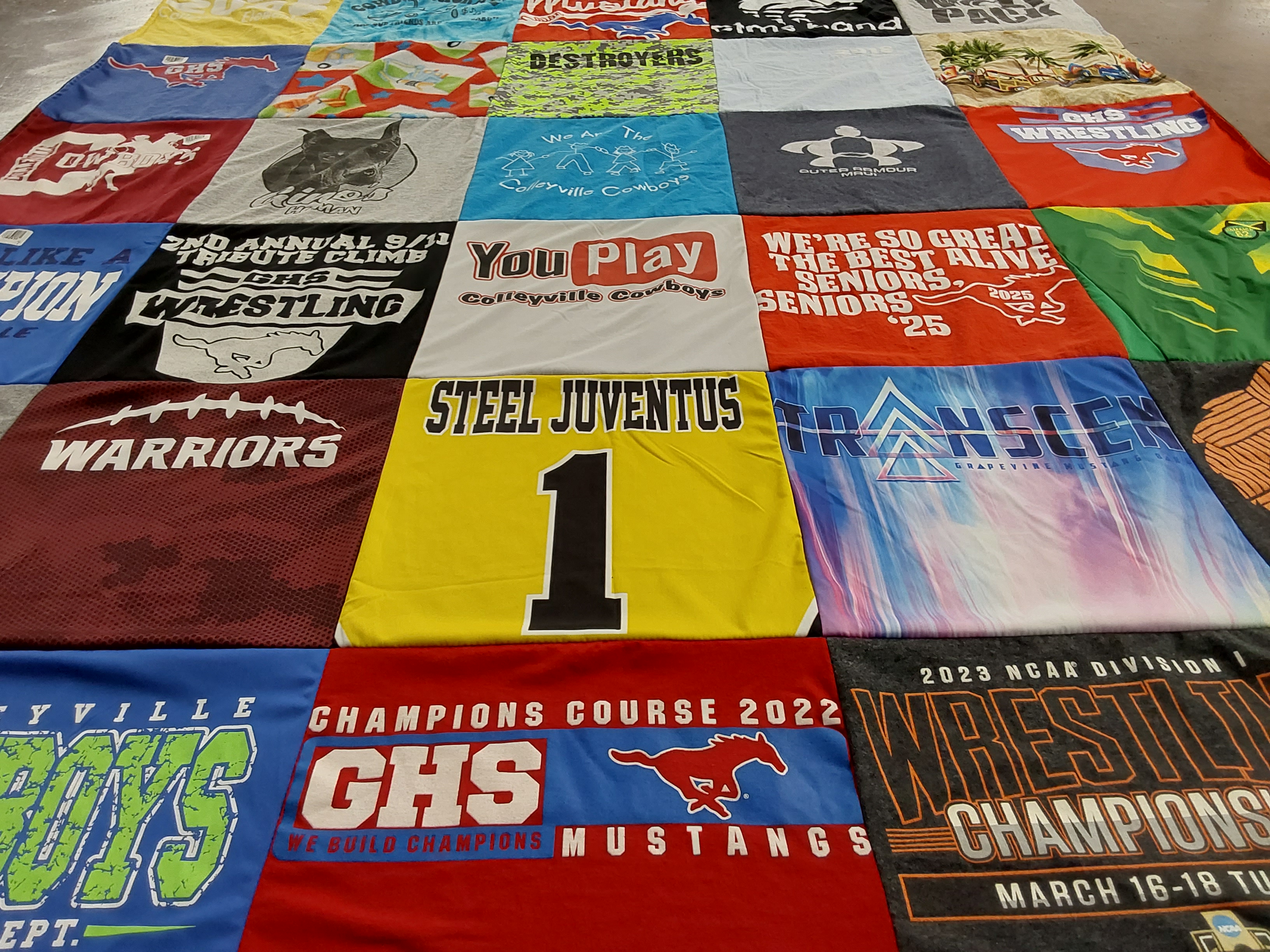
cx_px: 635
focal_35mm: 28
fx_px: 1027
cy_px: 476
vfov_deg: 49.7
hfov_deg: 63.4
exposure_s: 1/60
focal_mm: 2.91
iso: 80
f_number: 1.9
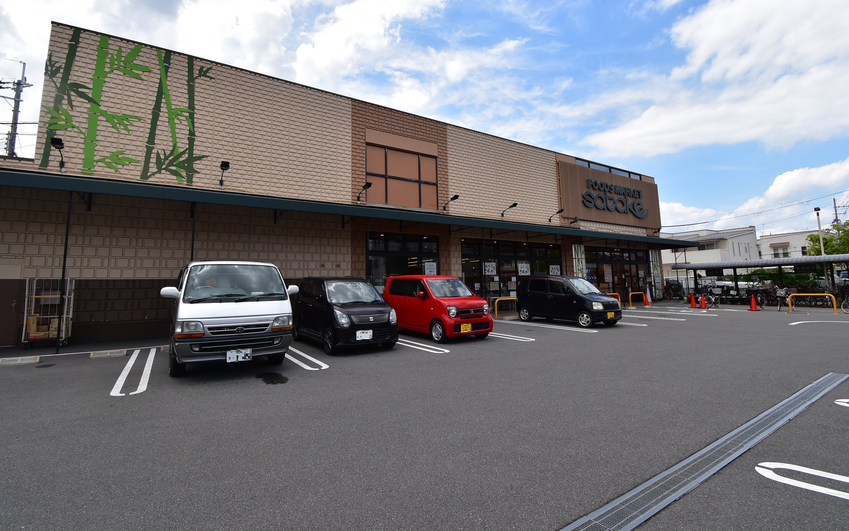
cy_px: 237
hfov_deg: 97.8
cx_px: 427
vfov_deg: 71.0
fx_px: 370
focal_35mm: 16
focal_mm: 10
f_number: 11
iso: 400
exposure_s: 1/500
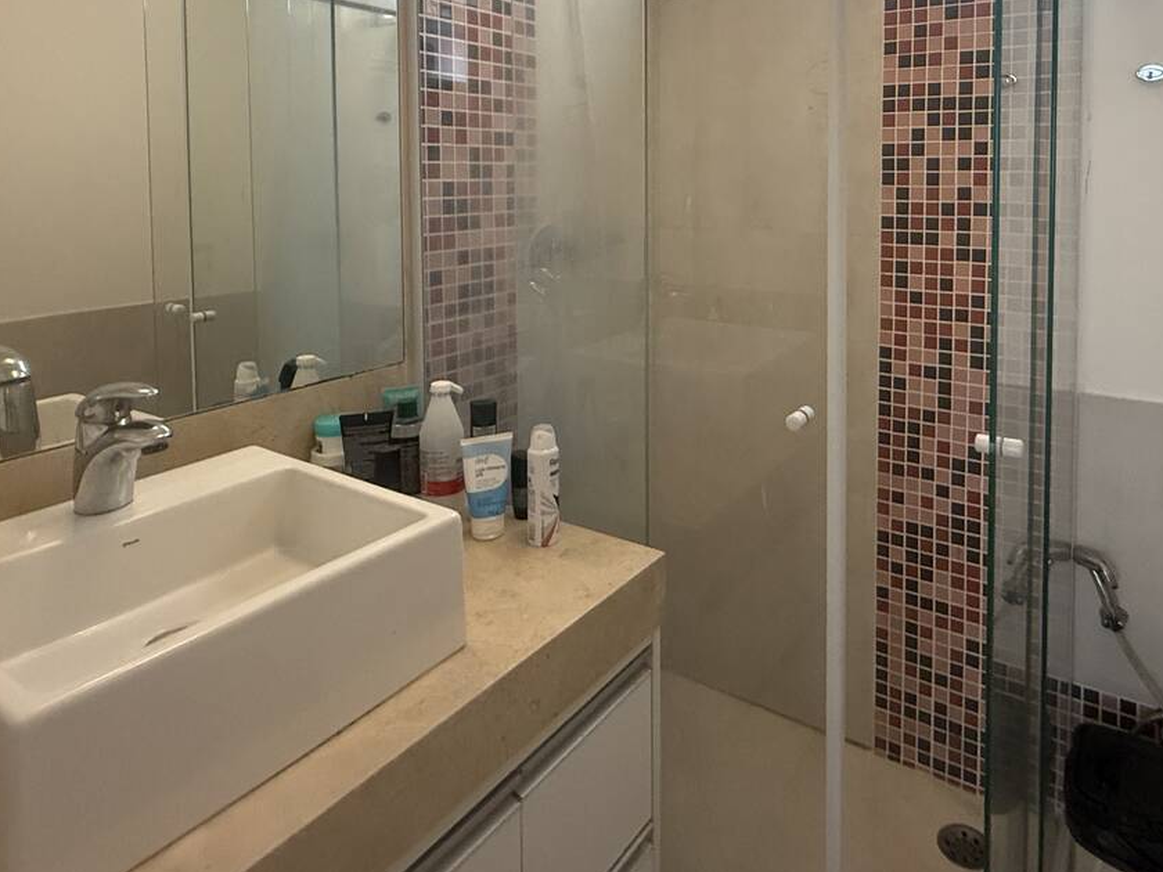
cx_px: 695
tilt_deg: -1.7
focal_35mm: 24
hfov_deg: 70.9
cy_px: 210
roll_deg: -0.1
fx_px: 806
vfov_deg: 54.0
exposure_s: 1/120
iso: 500
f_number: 2.2
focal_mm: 2.22
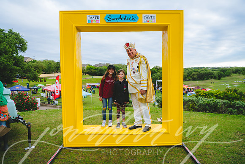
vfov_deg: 49.6
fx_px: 177
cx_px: 122
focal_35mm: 26
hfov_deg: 69.4
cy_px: 82
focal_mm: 26
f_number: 2.8
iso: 125
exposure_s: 1/200
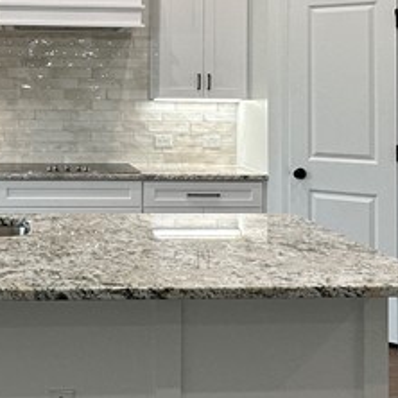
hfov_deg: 29.3
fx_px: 741
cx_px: 74
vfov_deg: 29.3
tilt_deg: +2.1
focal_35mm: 57
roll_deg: -1.2
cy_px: 70
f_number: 2.2
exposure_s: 1/120
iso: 125
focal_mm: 2.22
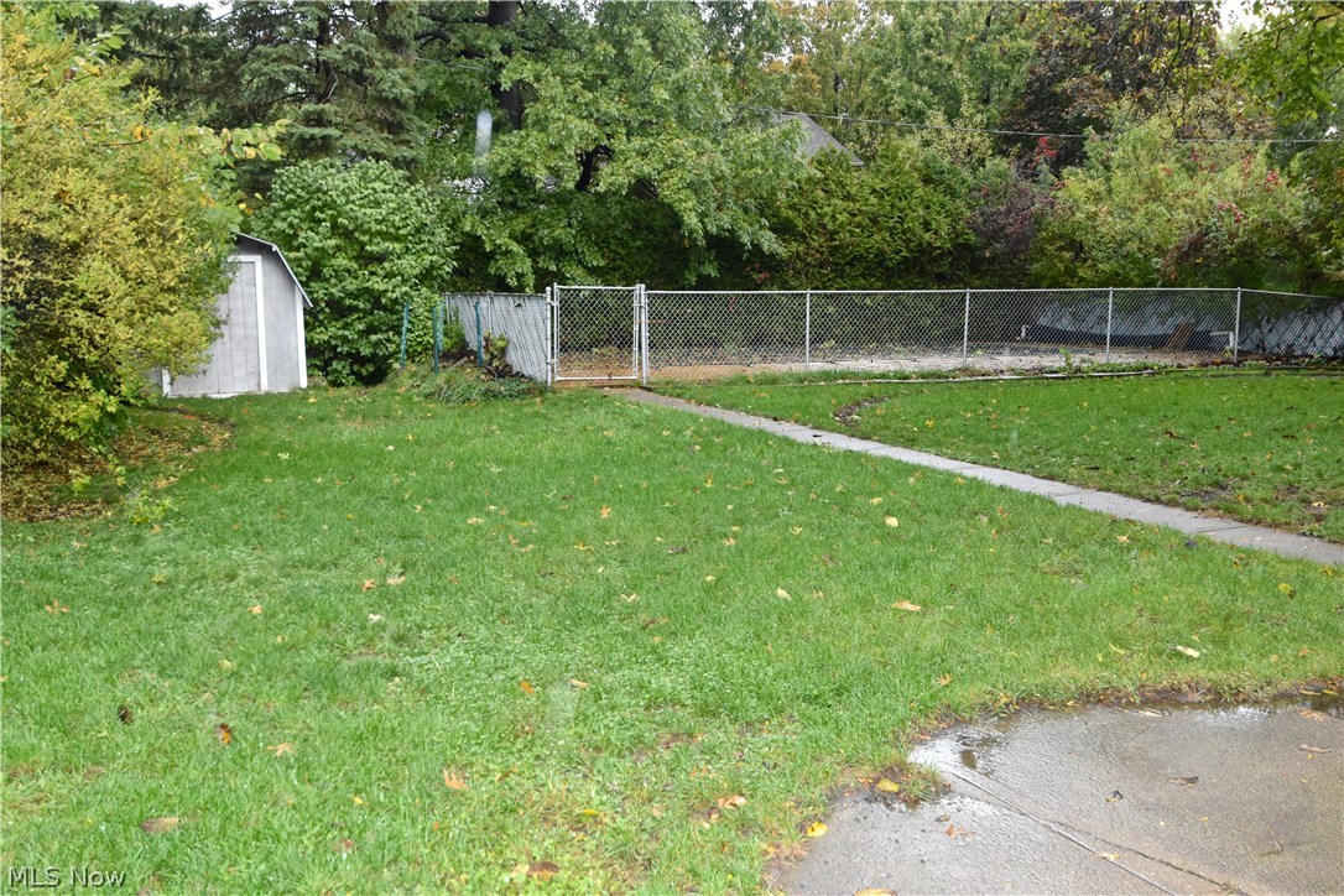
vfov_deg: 36.9
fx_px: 1344
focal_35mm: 36
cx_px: 672
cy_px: 448
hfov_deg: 53.1
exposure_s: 1/125
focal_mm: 24
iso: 500
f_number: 5.6
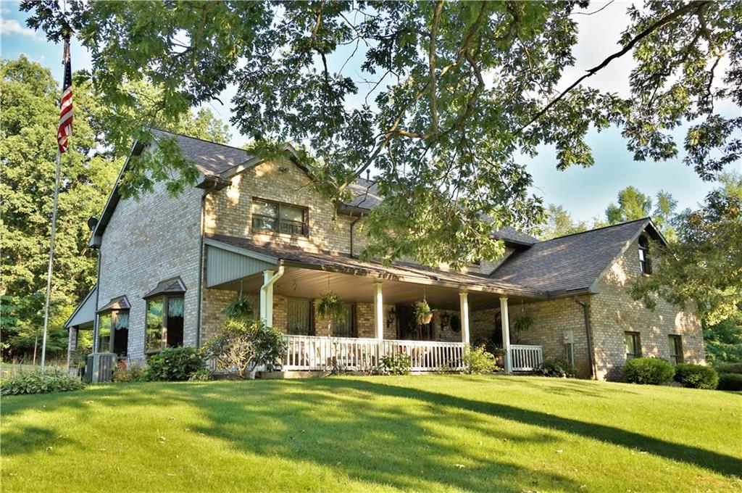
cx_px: 371
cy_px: 246
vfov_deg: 41.6
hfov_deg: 59.6
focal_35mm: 32
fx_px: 648
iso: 100
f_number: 9
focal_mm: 21
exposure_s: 1/80
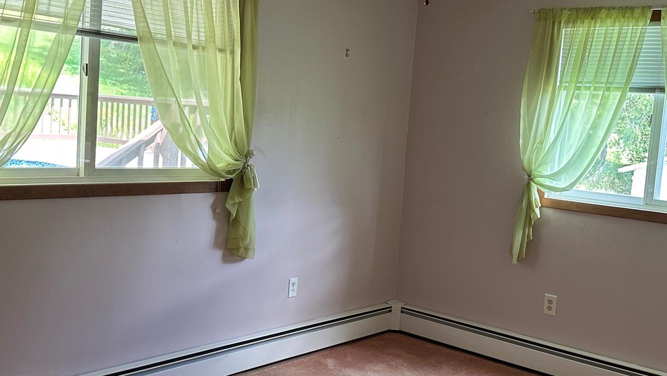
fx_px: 761
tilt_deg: -5.9
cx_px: 357
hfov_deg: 47.3
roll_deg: -3.7
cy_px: 187
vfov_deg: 27.7
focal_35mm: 43
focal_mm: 6.86
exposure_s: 1/120
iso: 160
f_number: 1.78
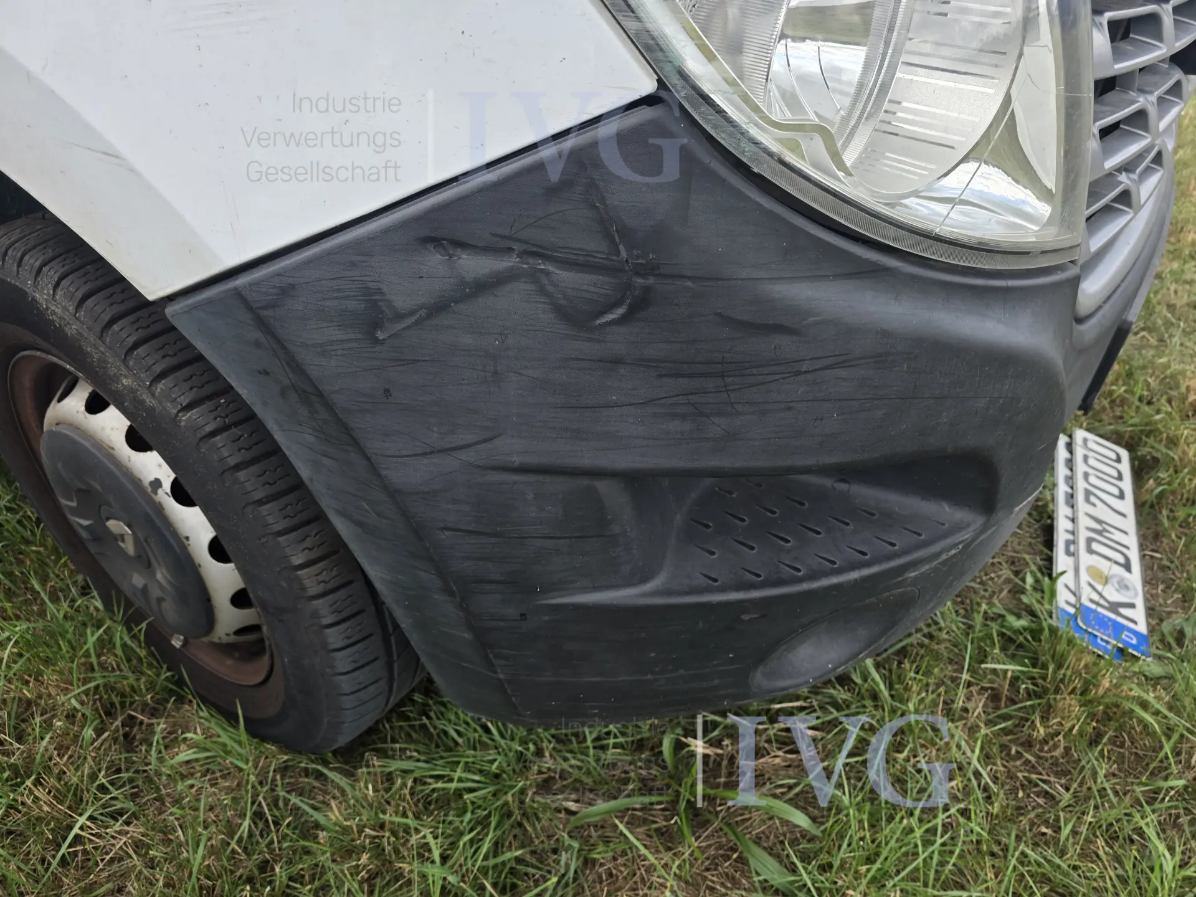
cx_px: 598
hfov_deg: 73.9
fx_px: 795
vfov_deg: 58.9
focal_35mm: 23
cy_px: 448
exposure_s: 1/180
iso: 16
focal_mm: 6.3
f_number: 1.7
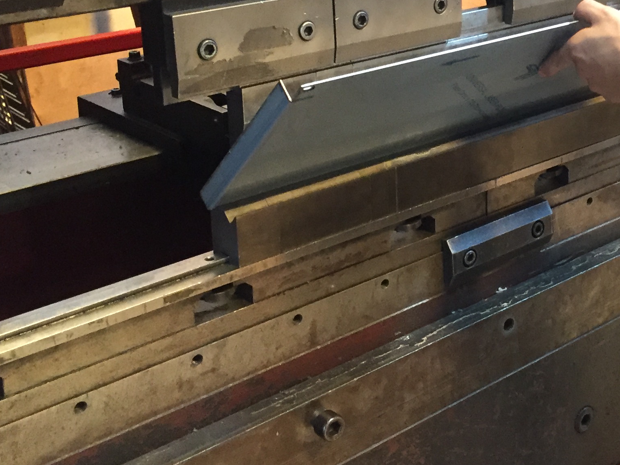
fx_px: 1110
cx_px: 542
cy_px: 63
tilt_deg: -12.0
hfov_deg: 30.0
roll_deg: -1.8
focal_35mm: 62
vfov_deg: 23.1
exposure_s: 1/20
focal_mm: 4.15
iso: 250
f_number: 2.2
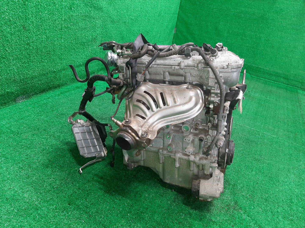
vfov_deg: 53.1
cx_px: 152
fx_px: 229
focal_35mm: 26
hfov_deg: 67.3
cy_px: 114
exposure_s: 1/50
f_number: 1.7
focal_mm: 3.93
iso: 199
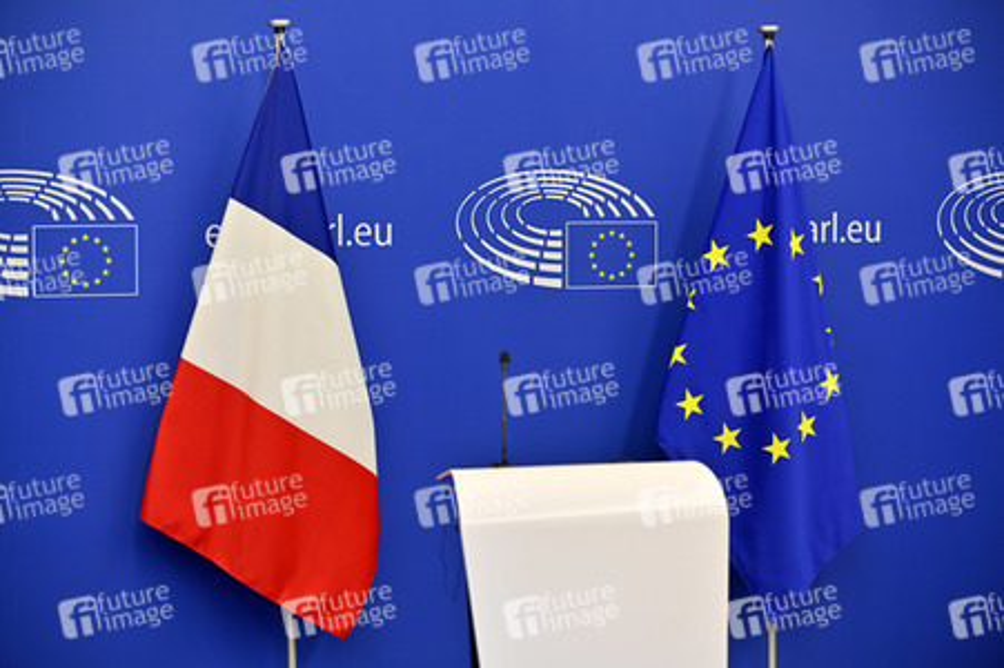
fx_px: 2731
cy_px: 334
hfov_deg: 20.8
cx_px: 502
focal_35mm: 98
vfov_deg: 13.9
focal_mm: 98
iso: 1000
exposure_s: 1/250
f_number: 2.8
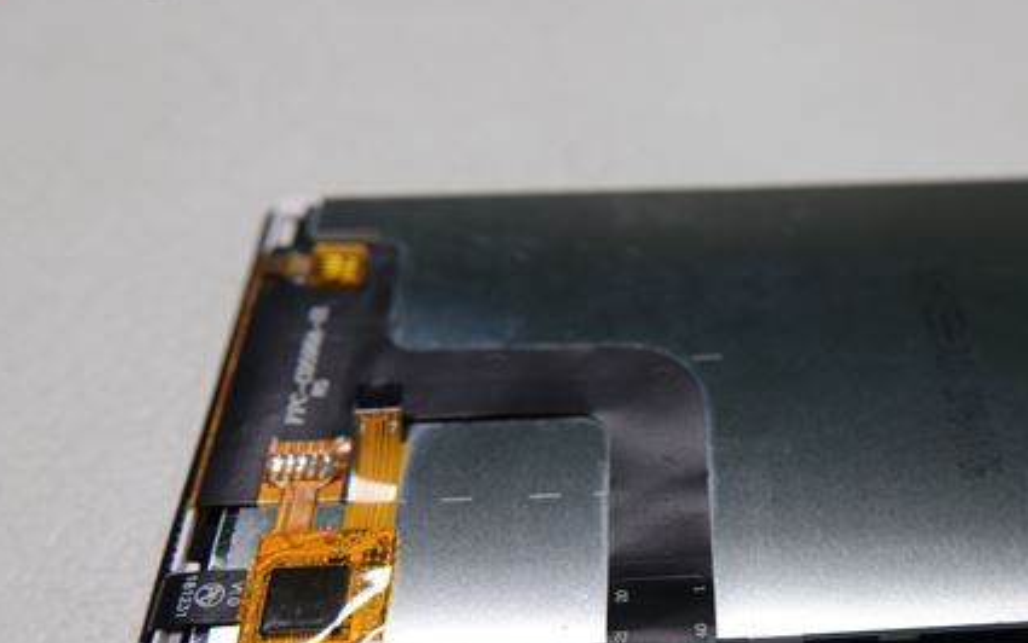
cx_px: 774
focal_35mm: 42
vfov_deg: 30.3
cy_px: 438
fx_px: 1177
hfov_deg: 45.5
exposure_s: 1/40
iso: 100
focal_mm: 8.8
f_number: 2.5
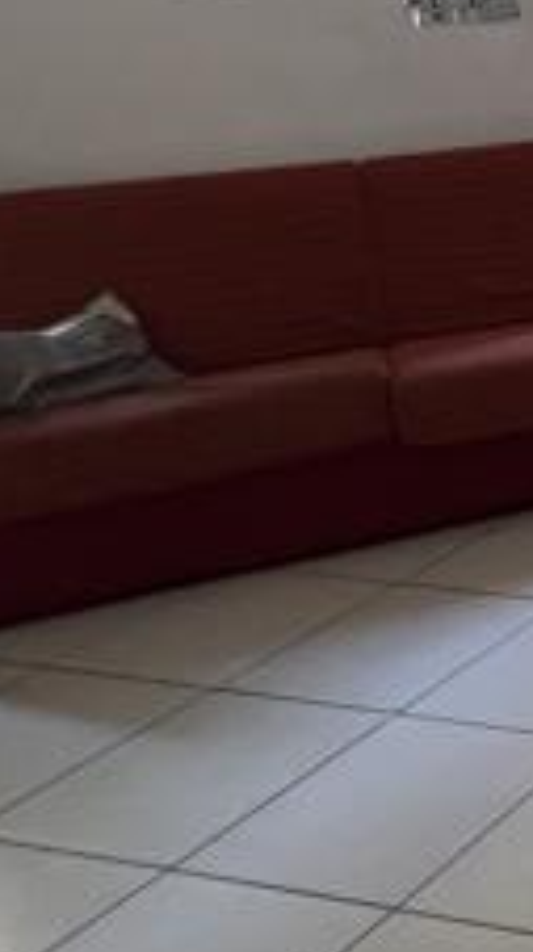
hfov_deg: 14.6
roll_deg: +0.8
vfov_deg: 40.1
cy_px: 226
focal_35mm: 50
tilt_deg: -13.2
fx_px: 1261
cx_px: 1293
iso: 400
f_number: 1.8
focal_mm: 1.57
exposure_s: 1/60
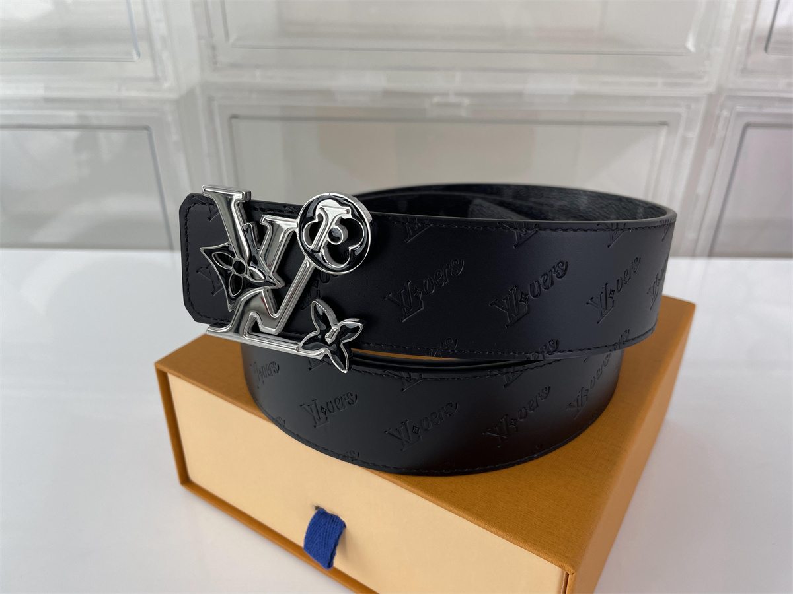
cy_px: 297
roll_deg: -0.6
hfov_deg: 67.3
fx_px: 596
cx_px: 396
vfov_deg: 53.1
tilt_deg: -29.0
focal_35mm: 26
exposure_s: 1/237
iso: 32
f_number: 1.6
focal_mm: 4.2
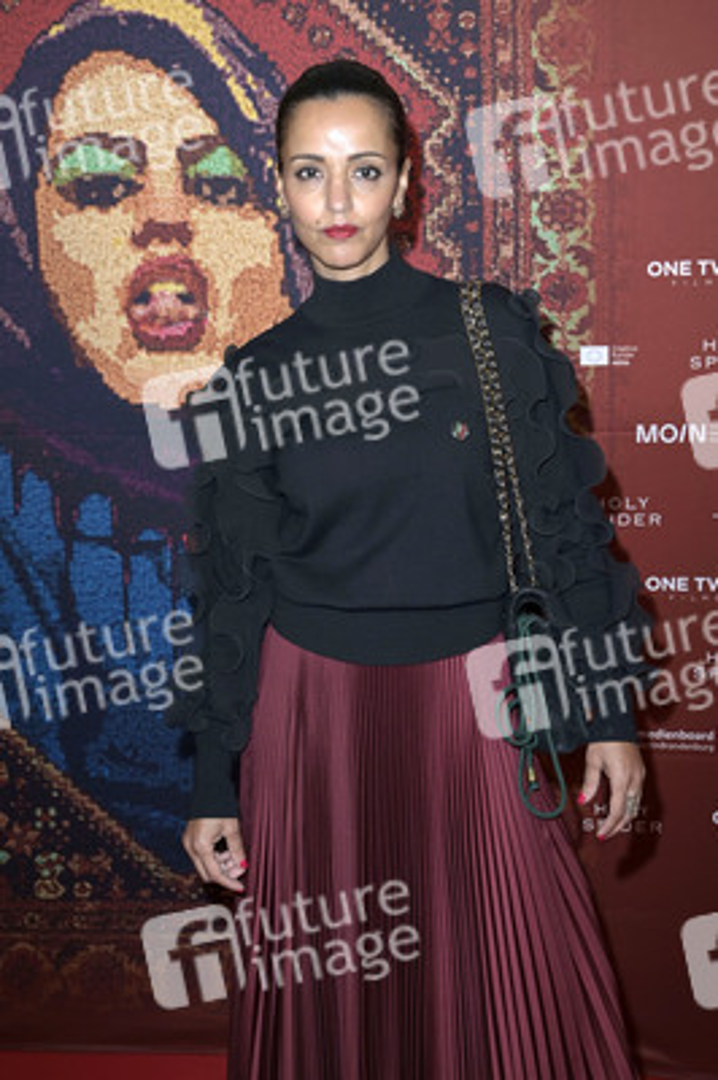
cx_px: 359
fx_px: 1738
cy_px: 540
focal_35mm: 58
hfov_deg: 23.3
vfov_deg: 34.5
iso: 400
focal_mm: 58
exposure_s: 1/200
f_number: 5.6
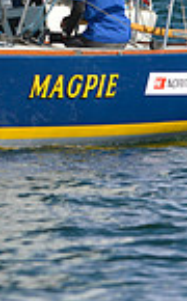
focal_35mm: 982
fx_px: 8047
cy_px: -74
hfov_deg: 1.3
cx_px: -276
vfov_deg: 2.1
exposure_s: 1/1250
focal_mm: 240
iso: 200
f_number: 6.3
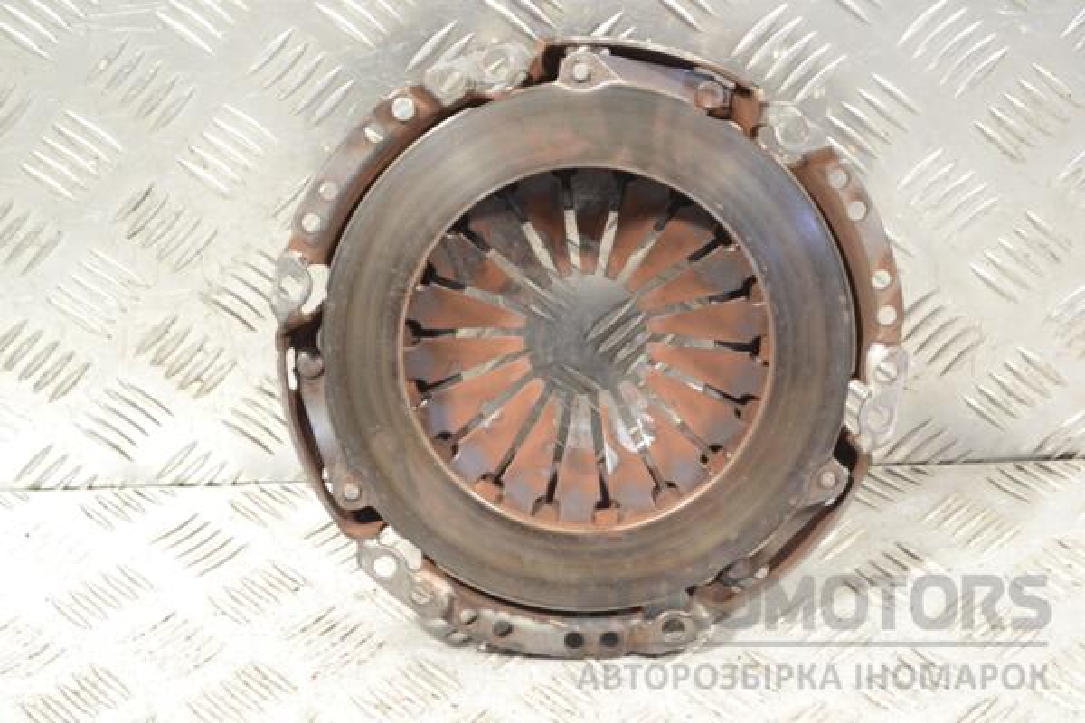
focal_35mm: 82
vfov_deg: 16.6
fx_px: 2486
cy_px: 362
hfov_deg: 24.6
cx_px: 542
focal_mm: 55
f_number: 5.6
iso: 800
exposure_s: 1/30
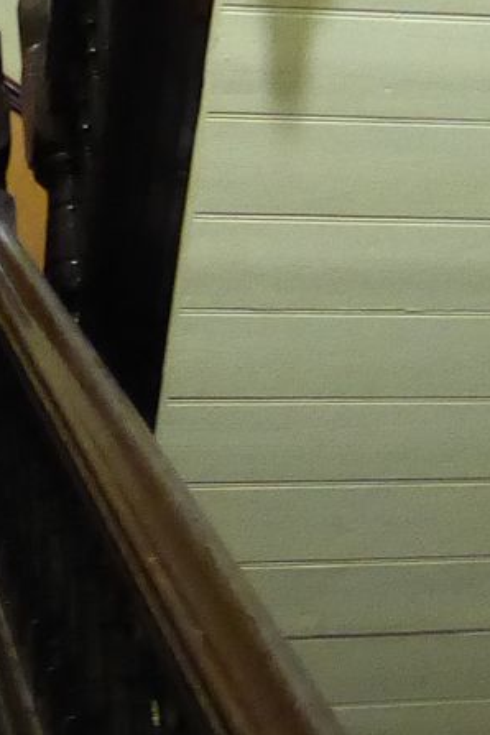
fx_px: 1899
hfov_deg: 14.6
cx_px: 56
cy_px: 419
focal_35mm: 93
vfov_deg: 21.9
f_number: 3.3
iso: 1600
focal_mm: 4.3
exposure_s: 1/15
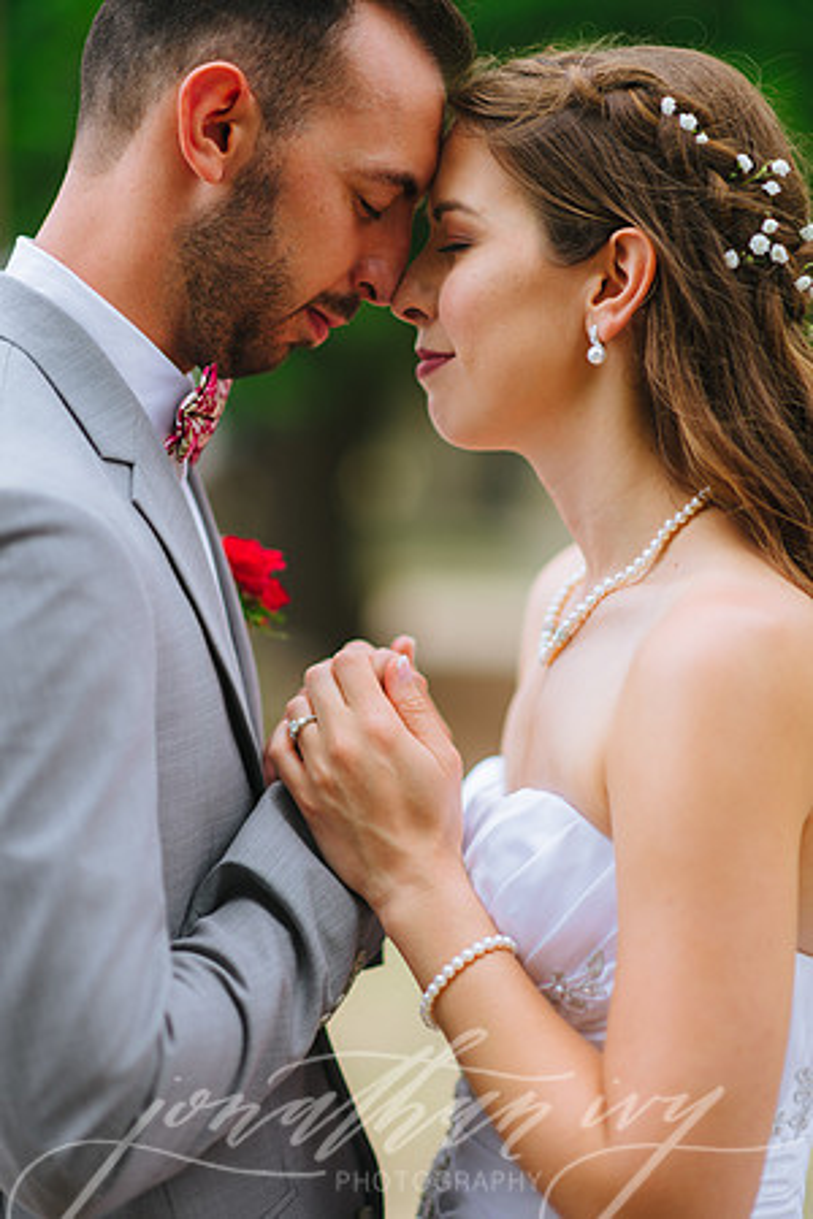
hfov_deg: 16.1
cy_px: 610
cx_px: 406
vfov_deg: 23.9
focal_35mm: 85
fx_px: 2879
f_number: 1.6
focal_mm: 85
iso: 80
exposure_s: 1/800
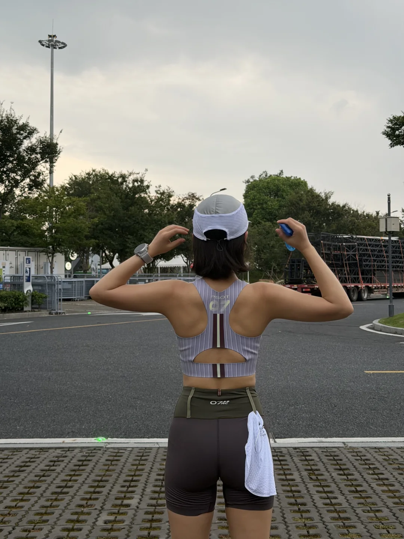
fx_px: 747
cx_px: 202
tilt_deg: +0.5
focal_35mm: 48
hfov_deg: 30.3
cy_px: 270
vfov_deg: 39.7
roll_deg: +0.3
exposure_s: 1/210
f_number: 1.78
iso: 50
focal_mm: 6.76
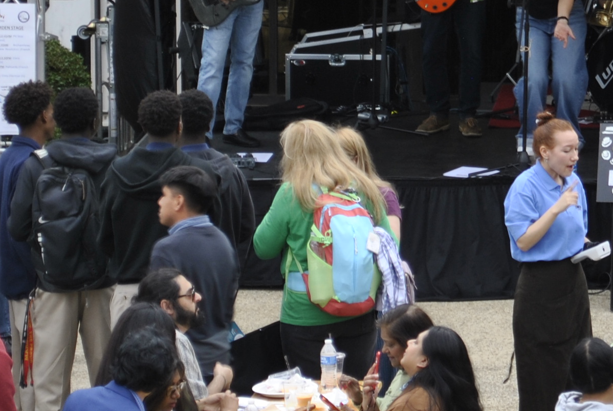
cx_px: 608
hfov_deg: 7.7
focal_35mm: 267
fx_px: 4545
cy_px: -39
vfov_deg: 5.2
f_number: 5.6
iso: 100
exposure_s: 1/60
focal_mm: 55
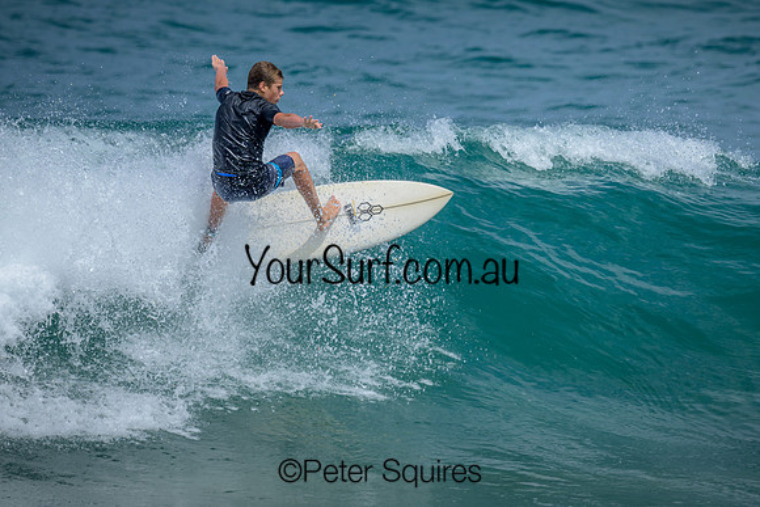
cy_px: 239
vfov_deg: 1.3
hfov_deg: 1.9
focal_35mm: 1095
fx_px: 23129
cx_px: 456
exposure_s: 1/2500
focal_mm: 800
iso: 200
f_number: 6.3
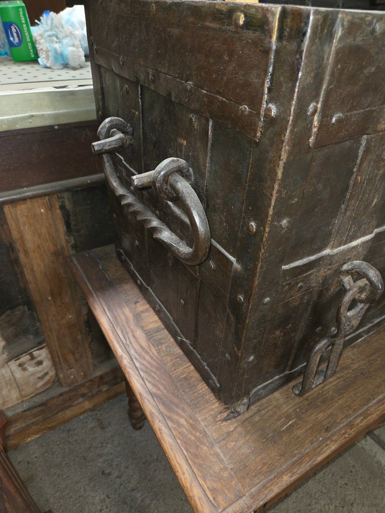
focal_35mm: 23
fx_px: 341
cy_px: 256
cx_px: 192
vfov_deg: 73.9
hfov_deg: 58.9
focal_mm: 5.4
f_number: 1.8
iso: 125
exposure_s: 1/50
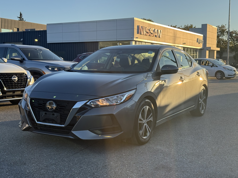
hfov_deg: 39.7
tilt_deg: -4.4
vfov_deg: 30.3
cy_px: 89
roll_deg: +0.2
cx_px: 119
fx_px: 330
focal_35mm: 48
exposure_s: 1/1838
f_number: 1.78
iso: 80
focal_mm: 6.76
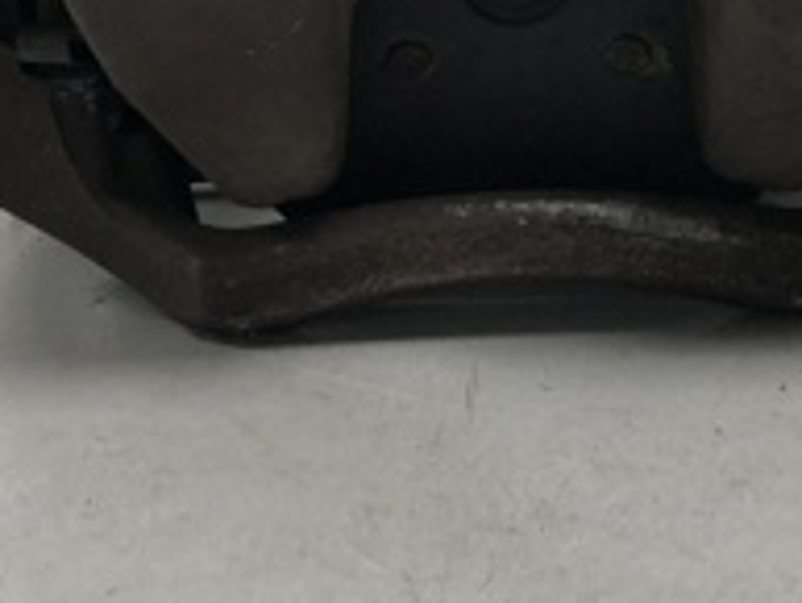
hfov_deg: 21.1
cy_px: -96
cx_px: 445
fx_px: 2156
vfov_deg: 15.4
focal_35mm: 93
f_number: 1.8
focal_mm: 4
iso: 40
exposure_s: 1/33
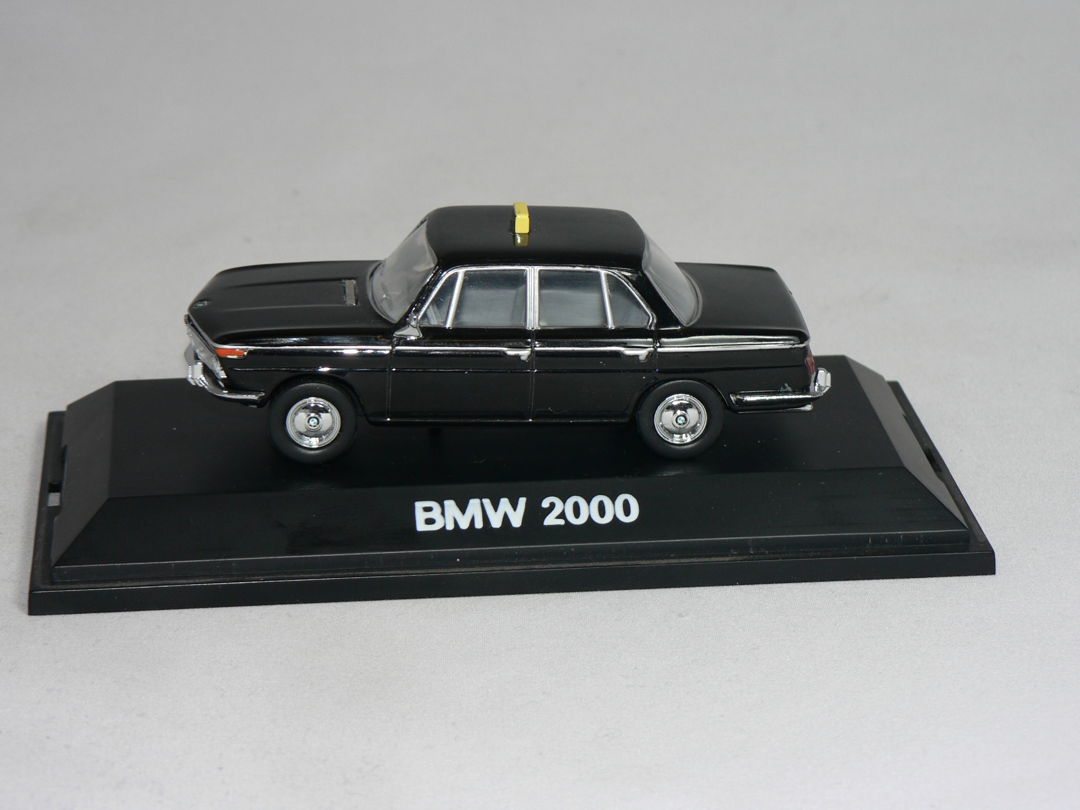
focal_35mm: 104
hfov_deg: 18.9
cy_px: 405
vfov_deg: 14.2
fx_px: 3245
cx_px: 540
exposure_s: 1/60
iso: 80
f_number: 3.2
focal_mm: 17.3
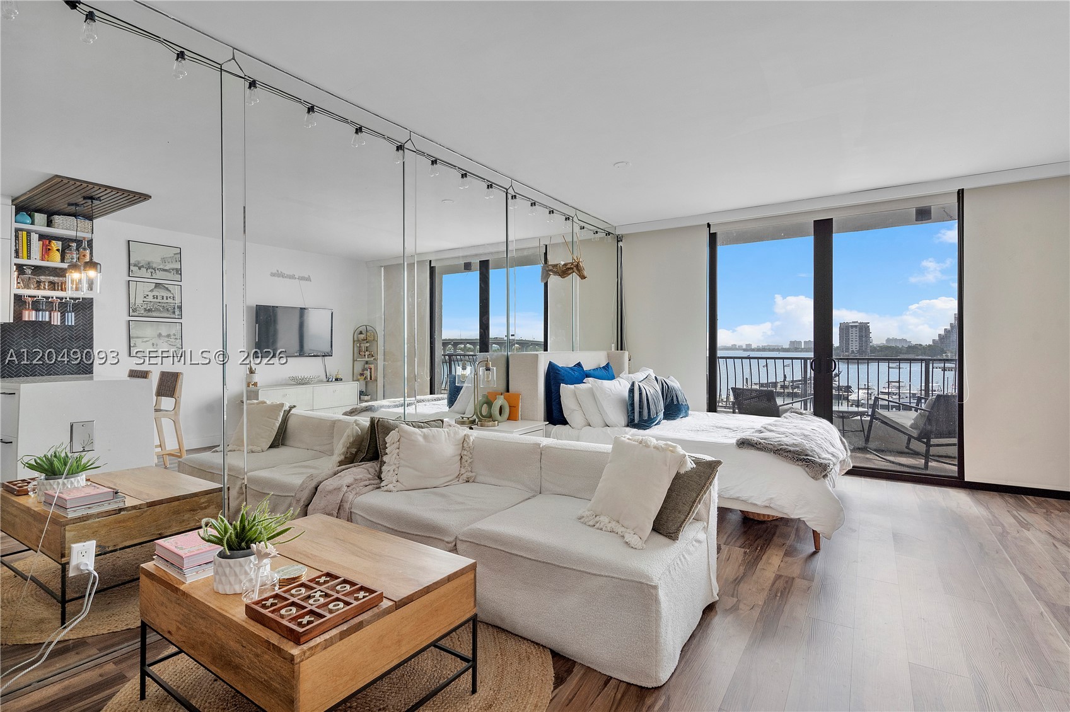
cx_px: 535
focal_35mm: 16
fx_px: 475
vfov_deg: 73.7
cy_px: 356
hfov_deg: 96.8
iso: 640
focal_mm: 16
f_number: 9
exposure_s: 1/125
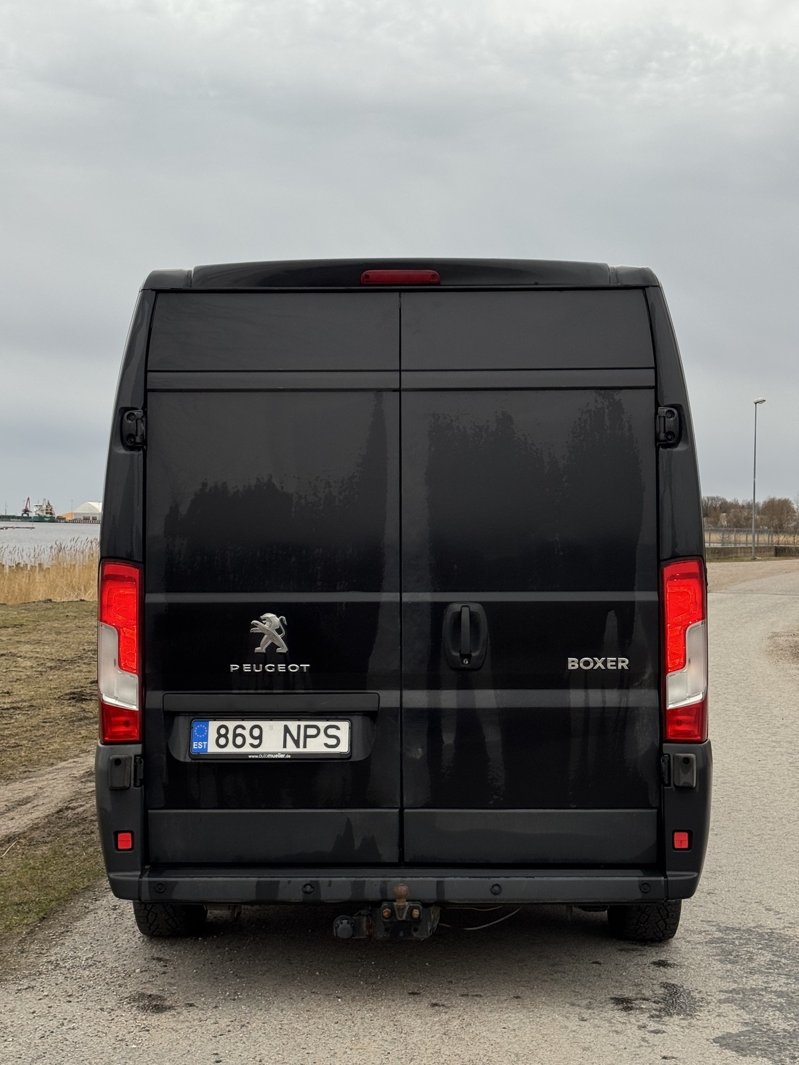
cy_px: 532
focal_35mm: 48
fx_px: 1477
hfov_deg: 30.3
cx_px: 400
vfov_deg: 39.7
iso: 64
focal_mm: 6.76
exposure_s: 1/783
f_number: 1.78
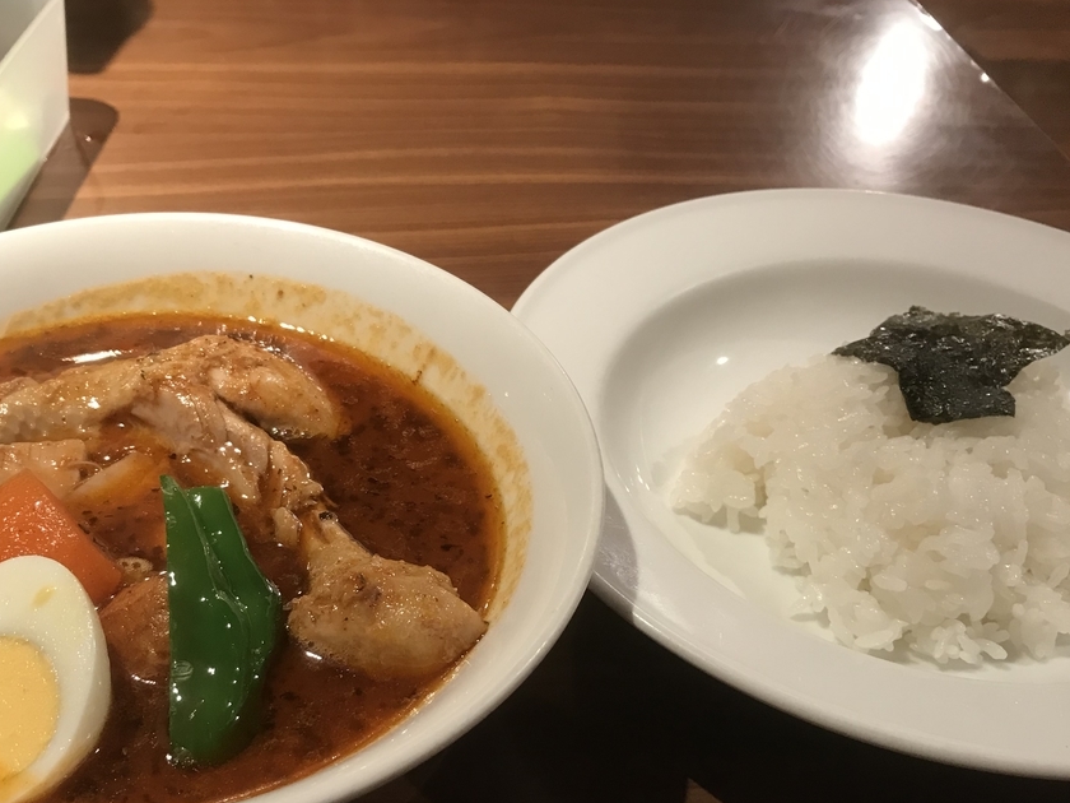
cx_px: 480
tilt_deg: -43.1
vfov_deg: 35.5
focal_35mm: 40
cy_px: 547
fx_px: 1236
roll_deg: -4.0
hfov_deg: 46.7
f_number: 1.8
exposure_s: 1/17
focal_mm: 3.99
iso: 40
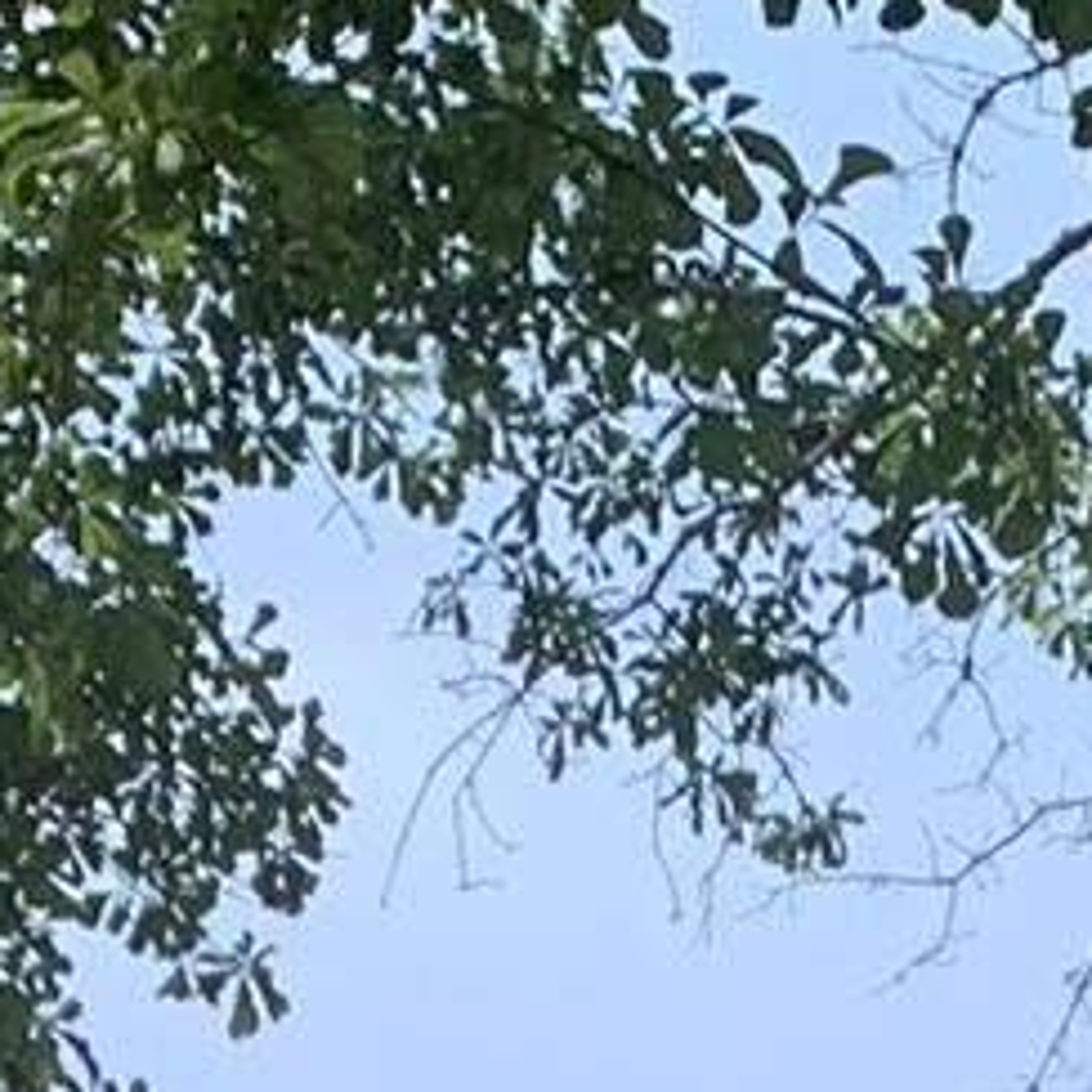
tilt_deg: +4.6
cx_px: 738
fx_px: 6888
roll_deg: +2.2
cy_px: 3007
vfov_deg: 8.0
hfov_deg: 9.1
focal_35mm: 193
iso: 25
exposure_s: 1/1001
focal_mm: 4.25
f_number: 1.8
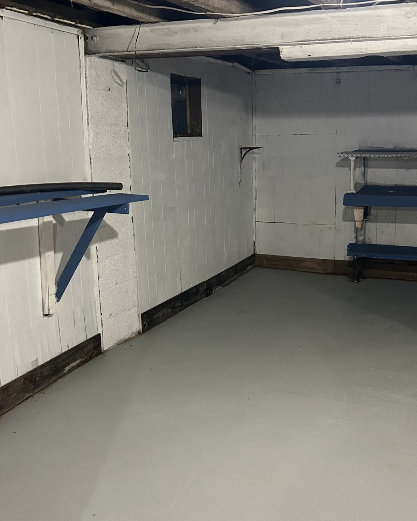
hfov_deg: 37.1
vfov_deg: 45.8
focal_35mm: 40
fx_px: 617
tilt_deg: -9.7
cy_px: 278
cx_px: 255
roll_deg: +0.6
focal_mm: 5.7
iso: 500
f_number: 1.5
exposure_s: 1/60
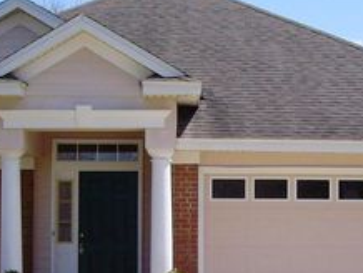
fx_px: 913
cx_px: 178
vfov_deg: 16.9
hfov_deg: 22.5
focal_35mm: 87
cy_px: 221
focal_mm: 6.2
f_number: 4.3
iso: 64
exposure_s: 1/800
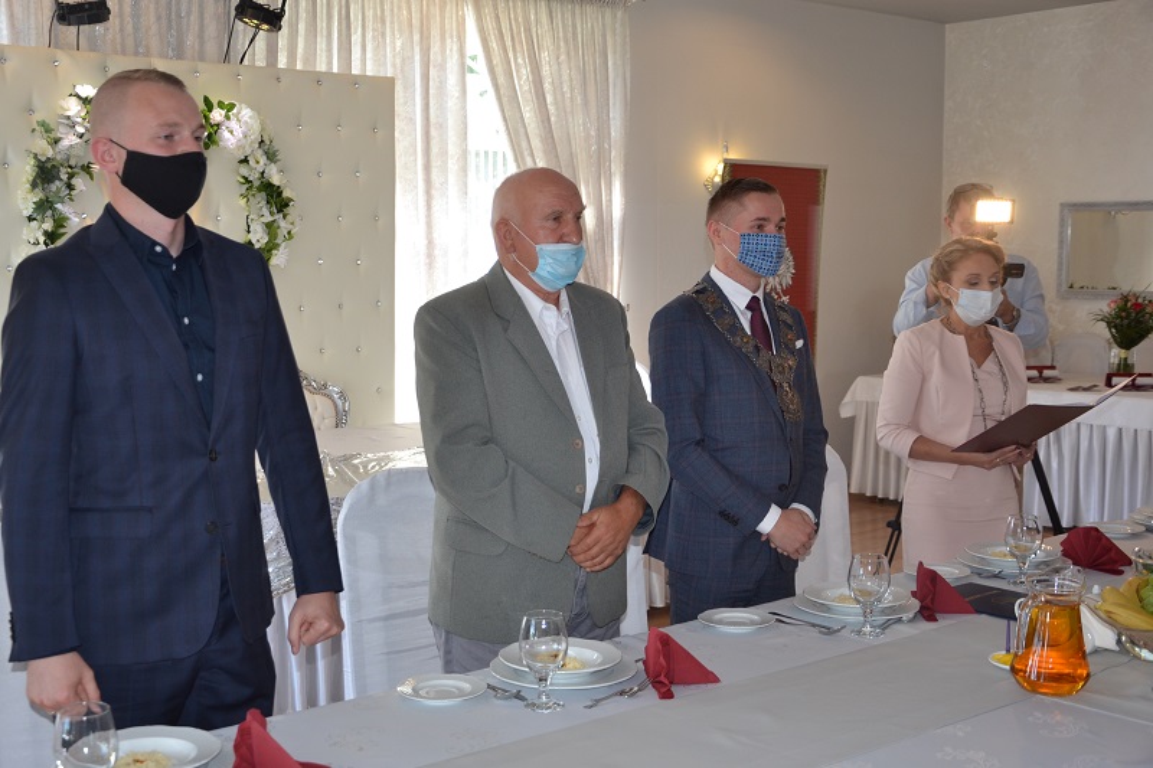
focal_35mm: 45
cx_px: 576
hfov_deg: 43.6
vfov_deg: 29.9
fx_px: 1441
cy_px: 384
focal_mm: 30
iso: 400
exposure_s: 1/80
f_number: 4.2
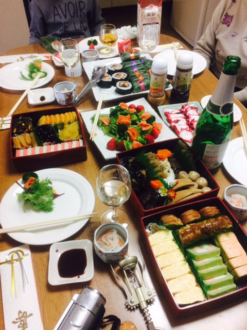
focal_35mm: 29
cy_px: 165
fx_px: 276
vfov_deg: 61.7
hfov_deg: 48.2
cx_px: 124
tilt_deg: -48.6
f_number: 2.2
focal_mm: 4.15
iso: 125
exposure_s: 1/33
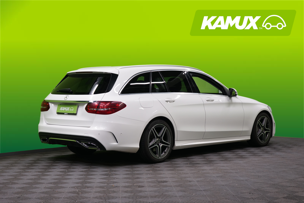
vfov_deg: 20.3
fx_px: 566
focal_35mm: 67
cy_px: 102
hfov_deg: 30.1
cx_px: 152
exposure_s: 1/50
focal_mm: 67
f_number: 5.6
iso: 800
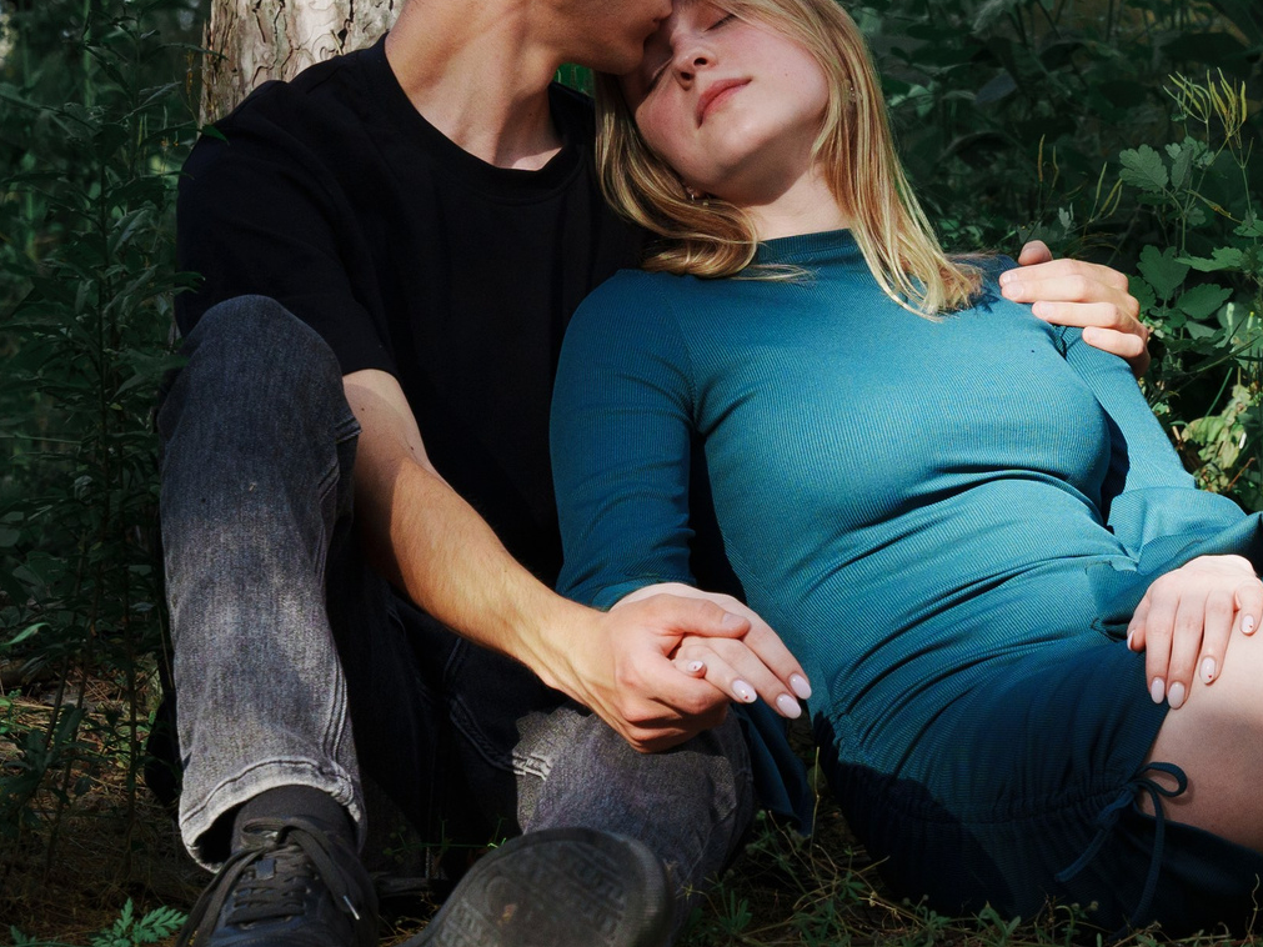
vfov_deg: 8.7
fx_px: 6202
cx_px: 963
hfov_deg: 11.6
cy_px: 683
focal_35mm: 170
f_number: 5.6
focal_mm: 59
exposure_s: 1/250
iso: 640
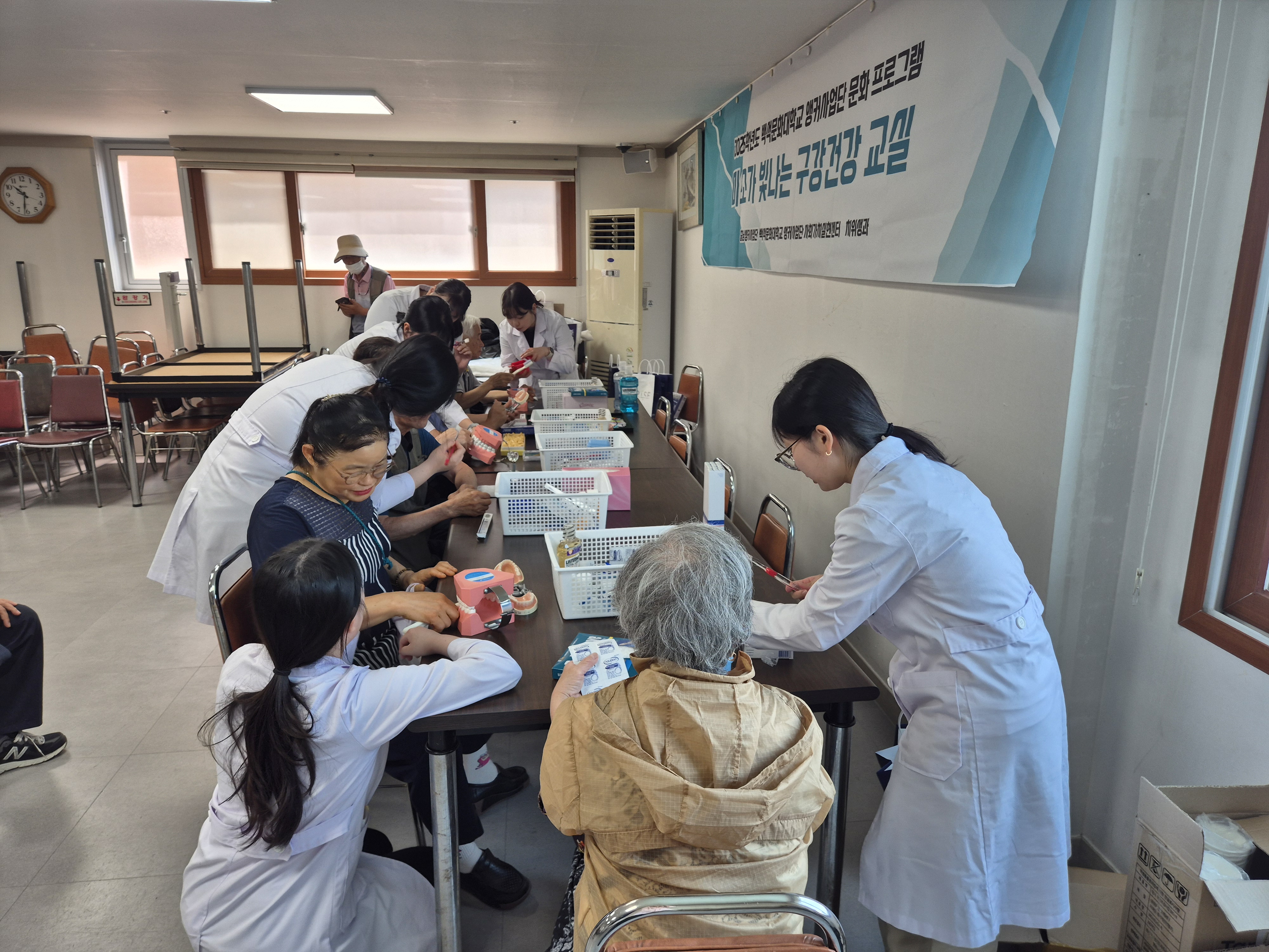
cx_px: 634
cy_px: 476
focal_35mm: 23
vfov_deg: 58.9
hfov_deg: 73.9
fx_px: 843
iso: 32
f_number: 1.8
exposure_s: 1/120
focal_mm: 5.4
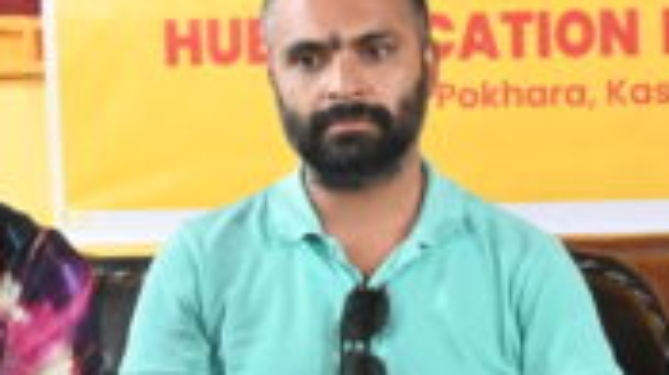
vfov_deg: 9.8
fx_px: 2193
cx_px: 398
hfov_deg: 17.3
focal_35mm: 124
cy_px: 166
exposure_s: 1/60
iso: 11400
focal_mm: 27.5
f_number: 4.5
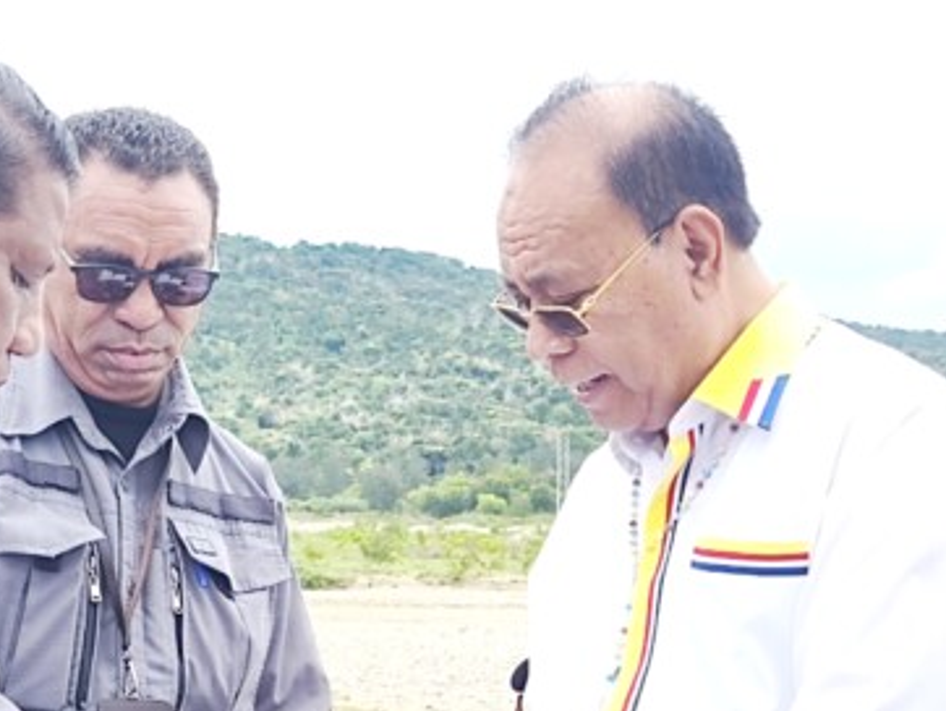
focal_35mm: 70
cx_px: 248
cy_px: 531
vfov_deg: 20.9
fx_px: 1914
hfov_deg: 27.4
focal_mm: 6.18
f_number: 1.65
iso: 50
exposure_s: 1/367
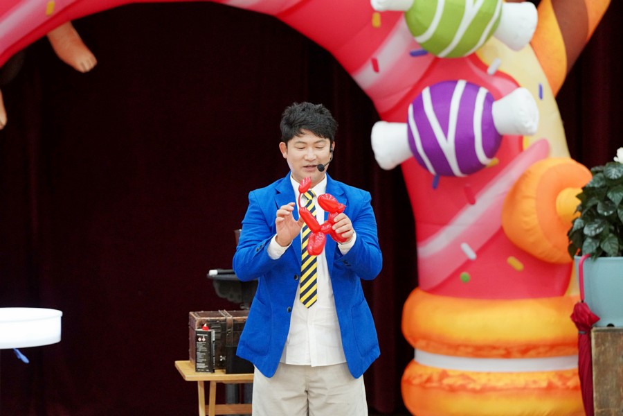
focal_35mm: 200
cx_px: 312
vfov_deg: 6.9
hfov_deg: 10.3
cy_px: 208
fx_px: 3461
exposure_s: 1/250
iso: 6400
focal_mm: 200
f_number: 4
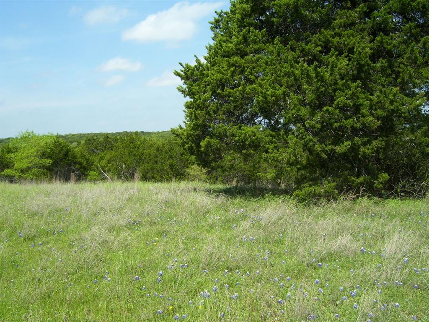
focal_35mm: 37
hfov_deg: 50.1
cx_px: 214
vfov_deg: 38.7
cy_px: 161
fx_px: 459
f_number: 4.8
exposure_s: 1/350
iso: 80
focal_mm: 6
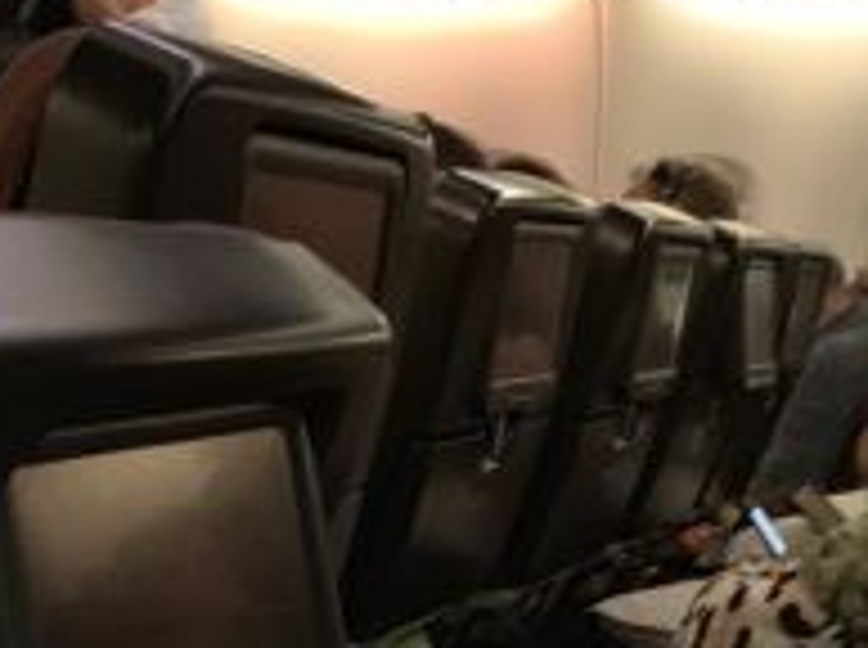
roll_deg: +2.8
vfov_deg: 17.2
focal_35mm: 81
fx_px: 2027
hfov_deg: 23.9
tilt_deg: -11.5
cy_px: 801
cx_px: 207
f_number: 1.8
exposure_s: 1/16
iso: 800
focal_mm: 4.25
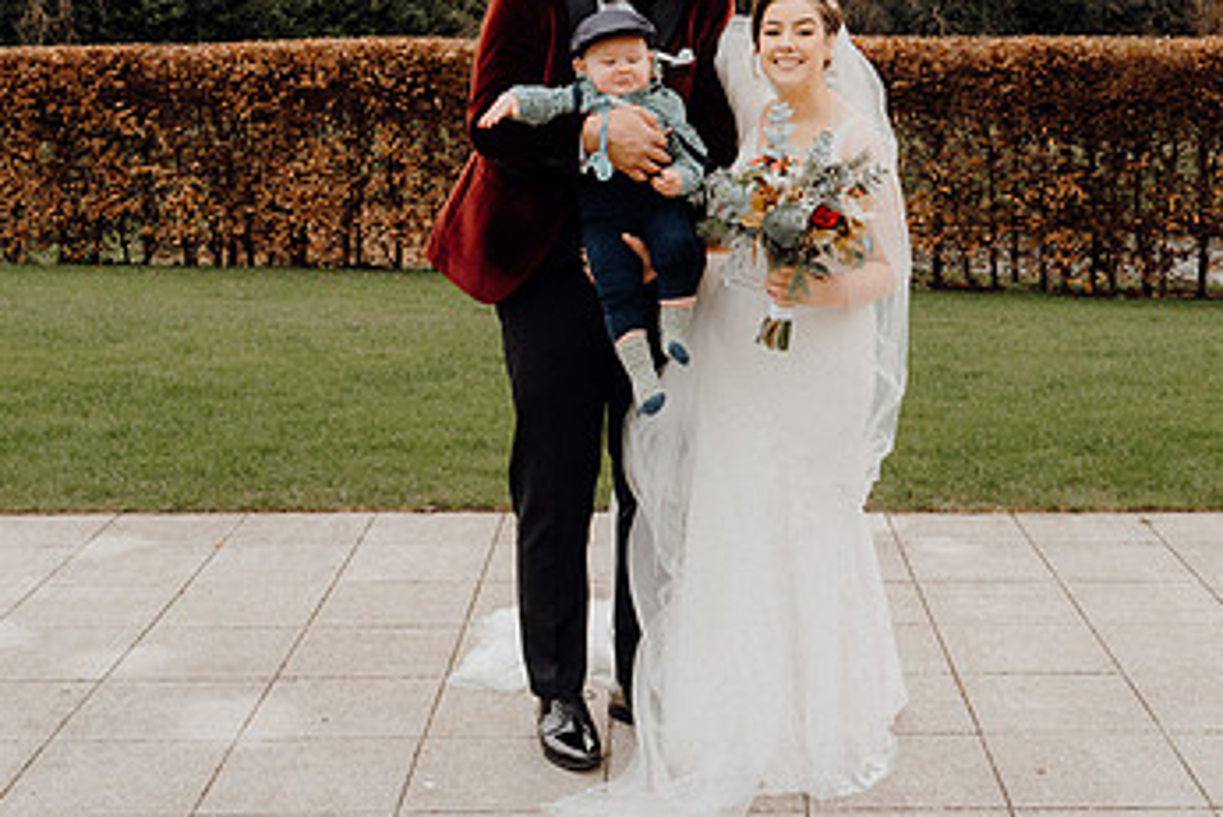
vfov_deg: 23.4
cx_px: 732
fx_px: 1937
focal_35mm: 57
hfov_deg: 34.9
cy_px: 154
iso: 500
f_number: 6.3
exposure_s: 1/200
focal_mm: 34
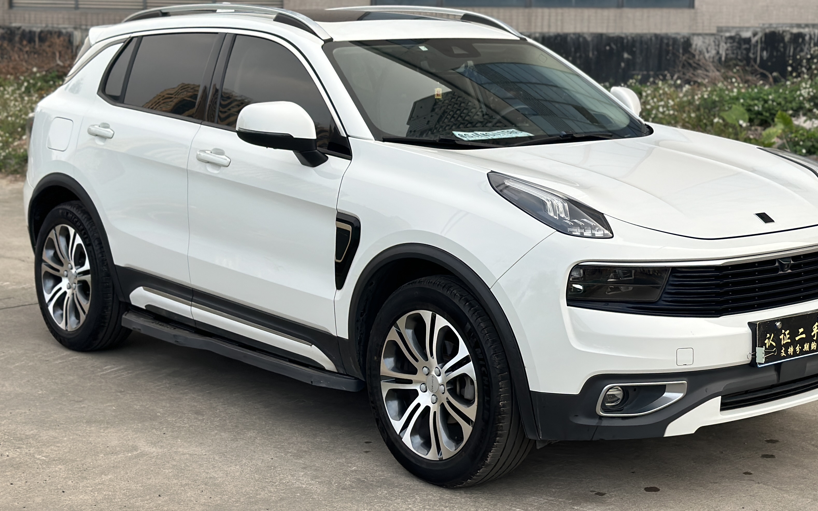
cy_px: 206
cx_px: 427
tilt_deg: -7.9
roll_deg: -0.7
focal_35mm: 65
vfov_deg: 20.0
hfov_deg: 31.5
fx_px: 1449
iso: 80
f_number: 1.78
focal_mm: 6.86
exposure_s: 1/911
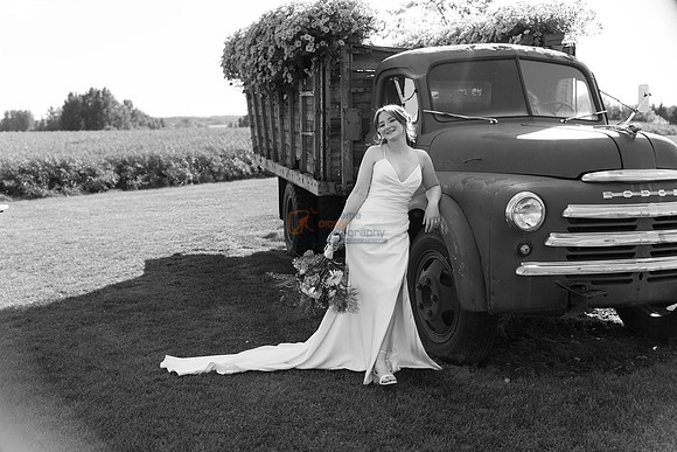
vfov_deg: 36.0
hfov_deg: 51.9
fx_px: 696
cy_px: 226
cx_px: 338
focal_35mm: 37
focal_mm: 37
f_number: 2.8
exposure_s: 1/2500
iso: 400
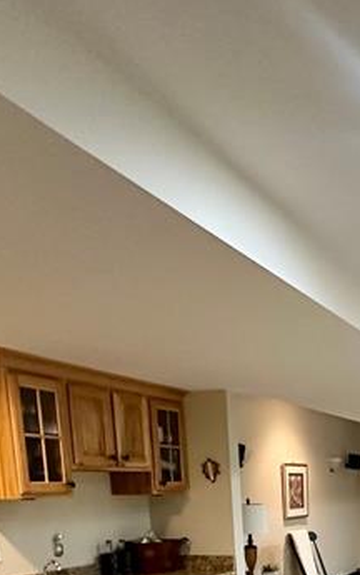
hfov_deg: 27.0
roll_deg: -0.3
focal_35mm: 44
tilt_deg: -11.1
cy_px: 623
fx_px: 690
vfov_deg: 38.1
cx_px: 392
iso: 400
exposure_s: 1/60
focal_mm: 2.22
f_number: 2.2
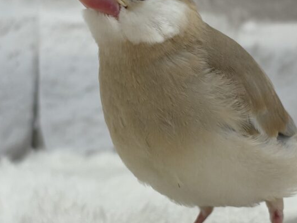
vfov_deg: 12.6
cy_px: 66
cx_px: 198
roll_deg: +1.3
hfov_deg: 16.8
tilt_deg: -1.5
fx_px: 1004
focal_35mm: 117
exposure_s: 1/50
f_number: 1.6
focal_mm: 5.96
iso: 25
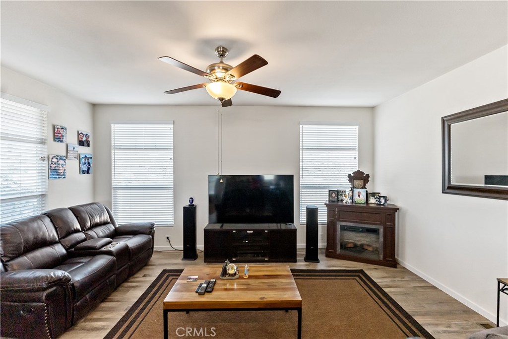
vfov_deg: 77.3
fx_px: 212
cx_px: 254
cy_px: 170
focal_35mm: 15
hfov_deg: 100.4
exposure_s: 1/160
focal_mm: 15
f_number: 4
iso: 640
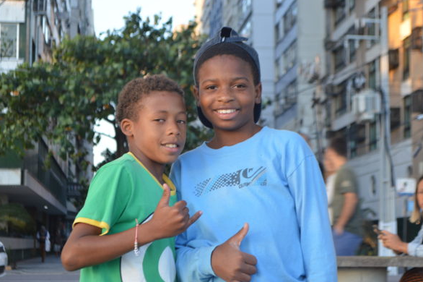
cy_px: 143
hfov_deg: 24.1
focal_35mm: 85
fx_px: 992
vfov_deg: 16.1
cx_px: 209
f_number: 6.3
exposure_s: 1/20
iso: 100
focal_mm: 55
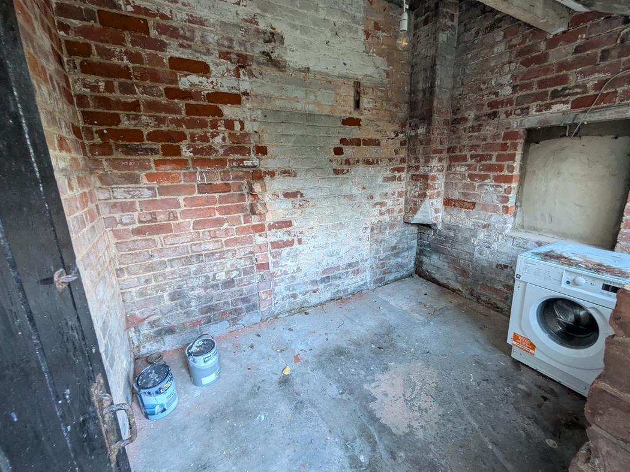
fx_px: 291
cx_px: 335
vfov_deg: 78.1
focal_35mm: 16
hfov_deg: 94.4
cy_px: 238
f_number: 2.2
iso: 258
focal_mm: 1.85
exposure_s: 1/44.6
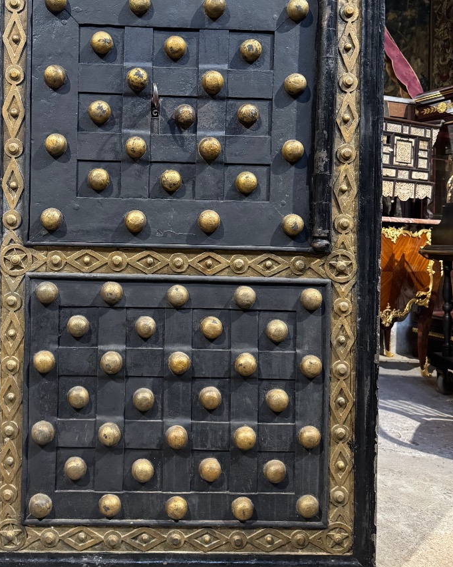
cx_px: 158
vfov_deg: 53.8
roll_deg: -0.4
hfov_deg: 44.0
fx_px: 553
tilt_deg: -0.1
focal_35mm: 33
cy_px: 224
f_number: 1.78
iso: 640
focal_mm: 6.76
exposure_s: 1/33
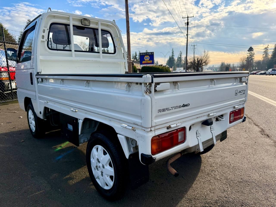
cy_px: 104
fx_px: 191
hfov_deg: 71.6
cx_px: 138
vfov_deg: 56.8
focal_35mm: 24
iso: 100
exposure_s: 1/3584
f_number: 1.78
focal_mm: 6.76
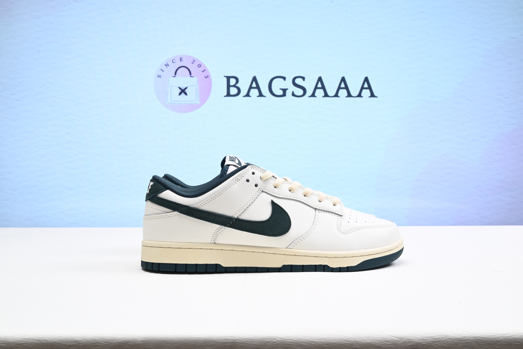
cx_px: 262
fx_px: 538
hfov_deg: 51.9
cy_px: 174
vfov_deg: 36.0
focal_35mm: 37
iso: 100
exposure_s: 1/2
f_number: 16
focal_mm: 37
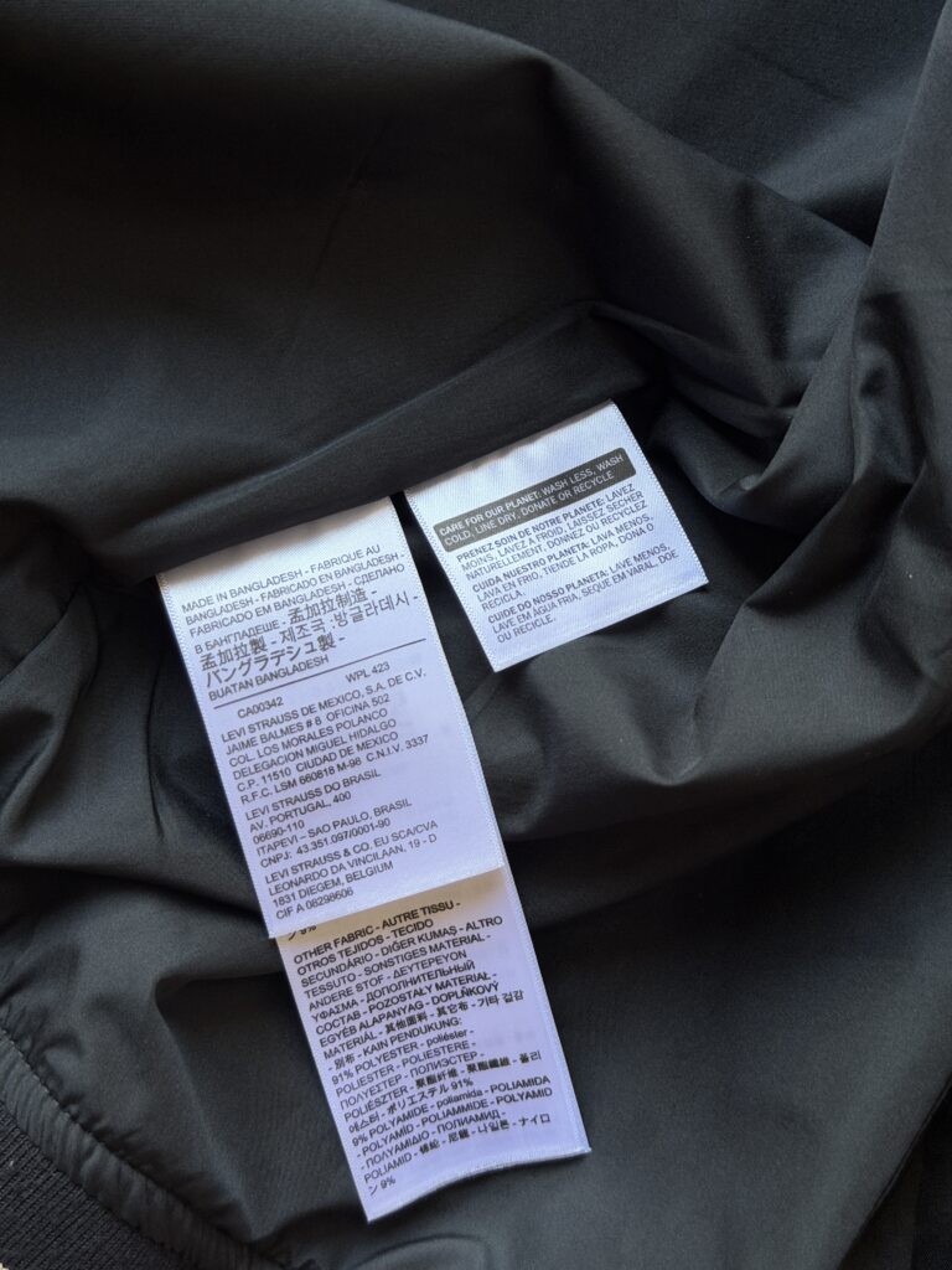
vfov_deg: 39.7
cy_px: 635
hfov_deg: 30.3
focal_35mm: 48
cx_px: 476
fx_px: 1760
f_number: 1.78
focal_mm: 6.76
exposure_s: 1/196
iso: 100
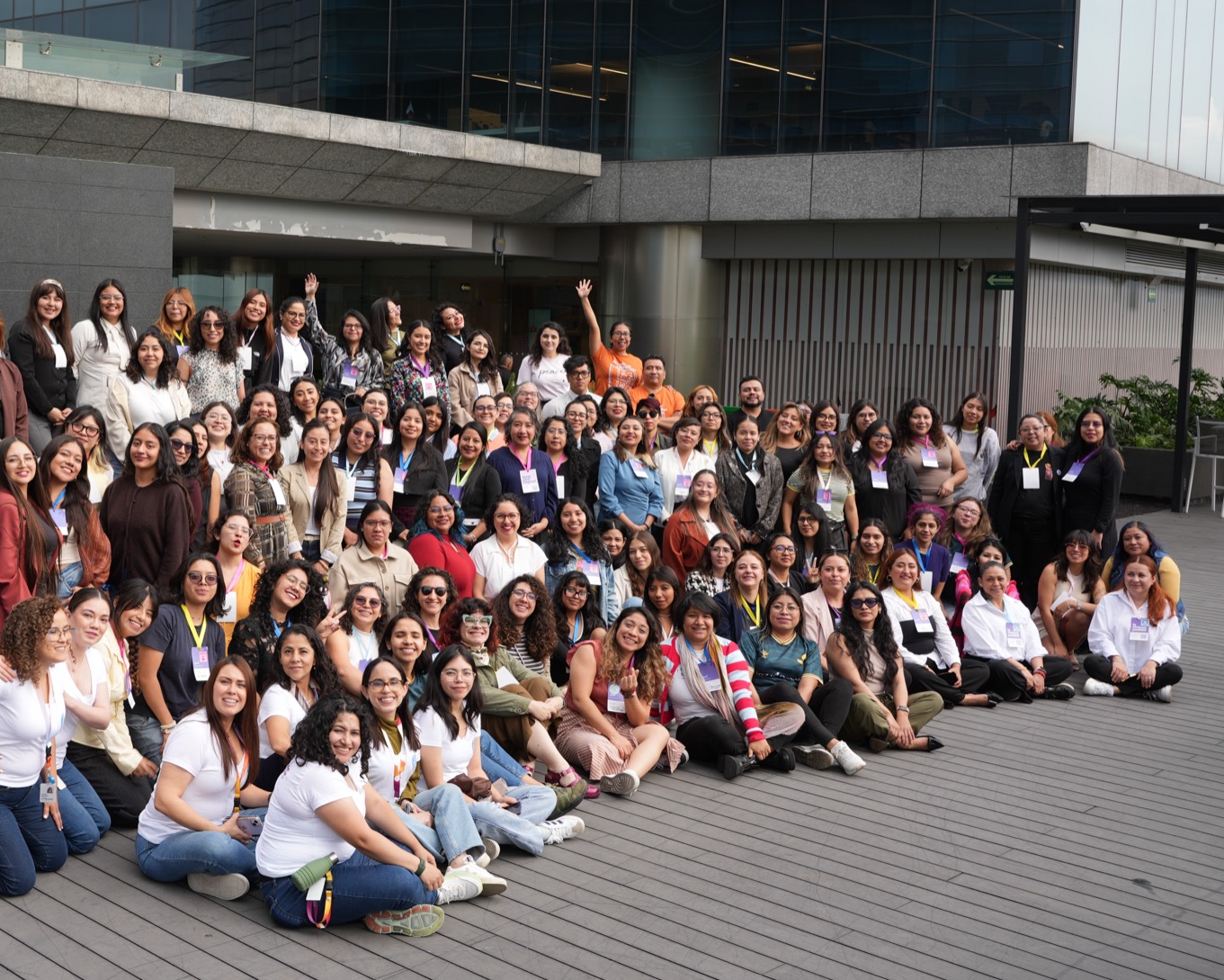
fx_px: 1449
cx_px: 344
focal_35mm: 40
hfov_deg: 44.6
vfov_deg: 37.3
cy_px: 416
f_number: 5.6
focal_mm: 29
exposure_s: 1/100
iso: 100
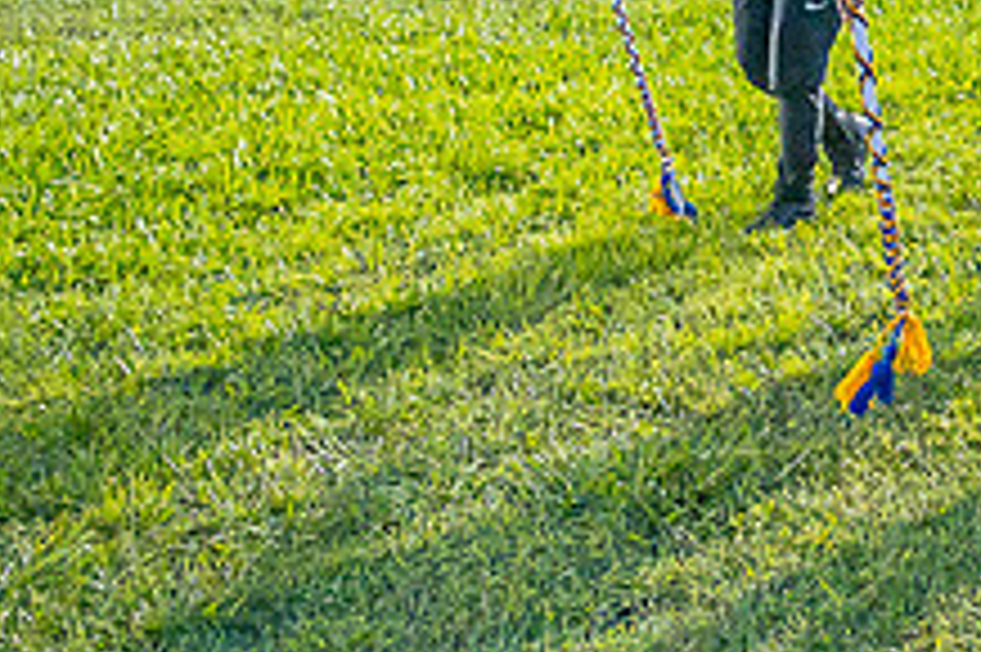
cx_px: 1053
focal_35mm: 64
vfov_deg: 20.1
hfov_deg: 28.8
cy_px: -103
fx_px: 1743
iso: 2000
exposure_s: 1/200
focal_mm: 24
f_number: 4
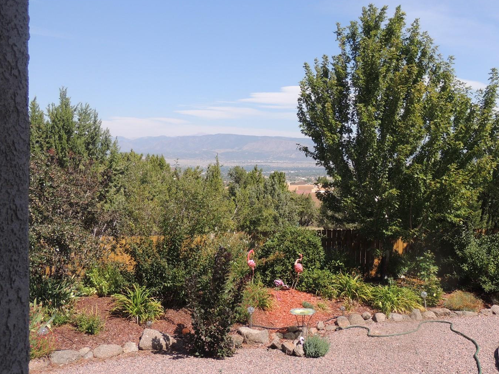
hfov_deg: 47.8
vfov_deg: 36.8
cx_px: 278
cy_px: 181
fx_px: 562
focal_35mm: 39
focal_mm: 5.8
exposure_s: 1/800
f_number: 3.2
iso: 100
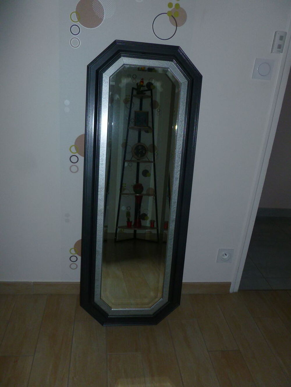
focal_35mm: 28
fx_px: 314
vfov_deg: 63.4
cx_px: 146
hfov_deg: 49.8
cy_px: 194
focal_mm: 5
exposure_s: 1/60
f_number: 3.3
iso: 200
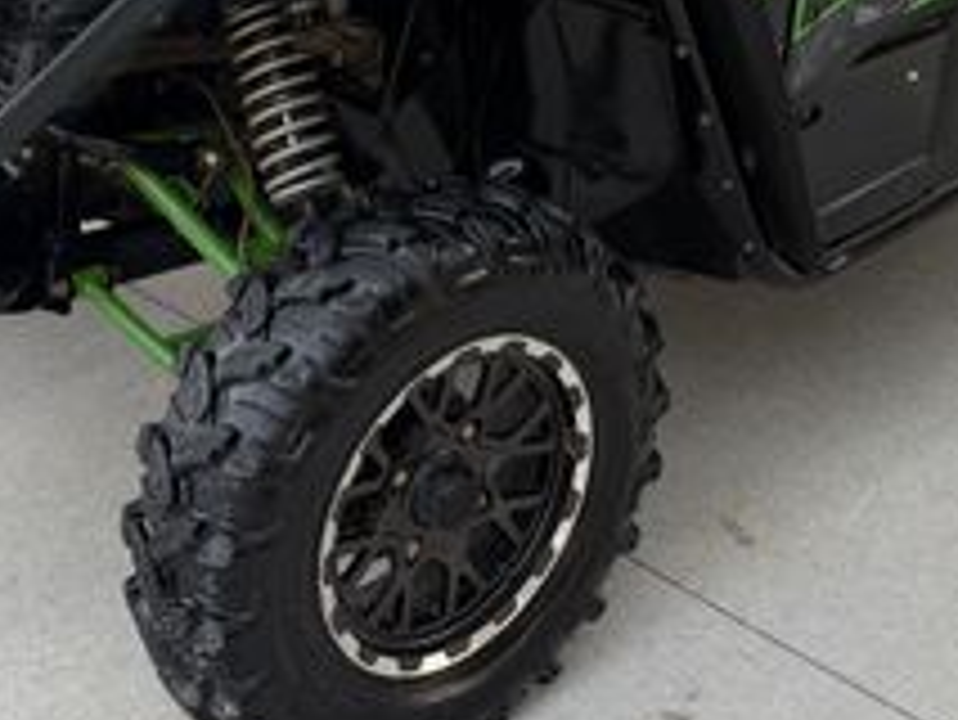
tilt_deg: -16.8
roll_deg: -3.5
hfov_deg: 26.9
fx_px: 1994
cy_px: -86
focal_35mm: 72
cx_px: 630
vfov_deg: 19.5
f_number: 1.78
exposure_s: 1/157
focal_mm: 6.76
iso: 80
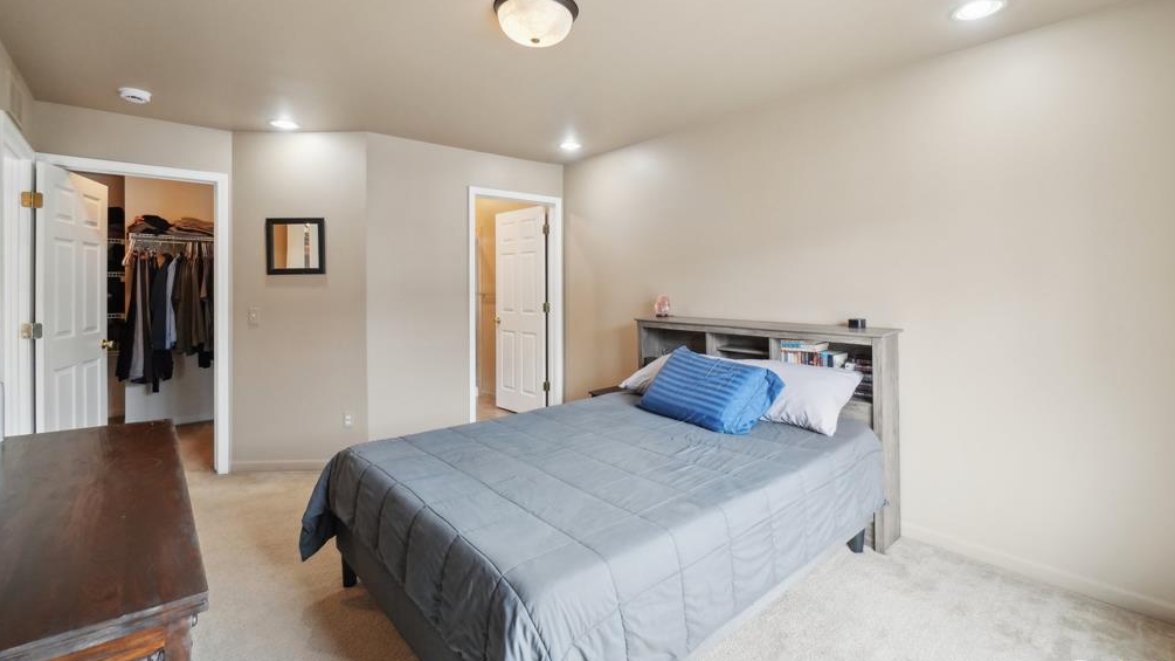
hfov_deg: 99.4
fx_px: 498
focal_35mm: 16
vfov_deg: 66.8
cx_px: 593
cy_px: 289
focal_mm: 10
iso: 800
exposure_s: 1/30
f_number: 8
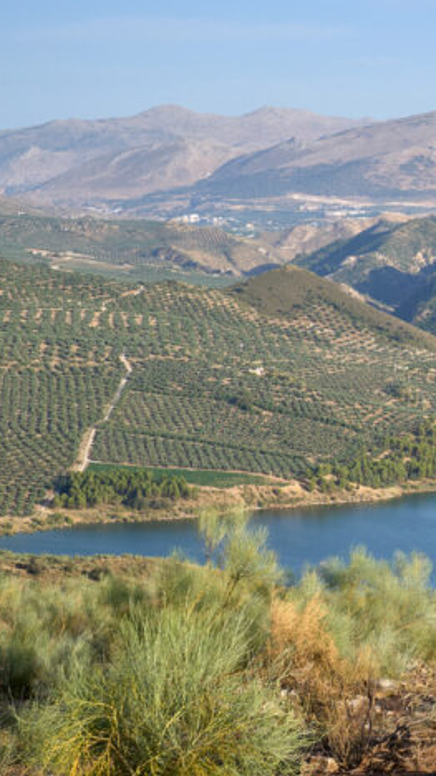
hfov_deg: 12.5
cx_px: 572
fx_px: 1933
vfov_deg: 22.7
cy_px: 308
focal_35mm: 94
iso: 400
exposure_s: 1/640
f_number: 8
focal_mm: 41
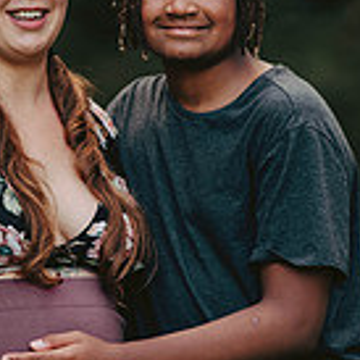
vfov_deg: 3.1
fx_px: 6565
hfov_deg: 3.1
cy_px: 152
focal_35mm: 558
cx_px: 89
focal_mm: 200
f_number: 3.5
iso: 250
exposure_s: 1/125
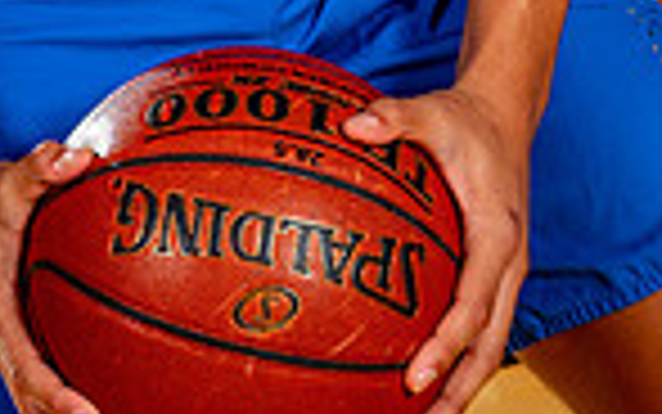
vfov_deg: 7.3
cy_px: -562
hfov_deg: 12.3
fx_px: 3050
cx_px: 115
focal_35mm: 169
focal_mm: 54
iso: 100
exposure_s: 1/125
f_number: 5.6
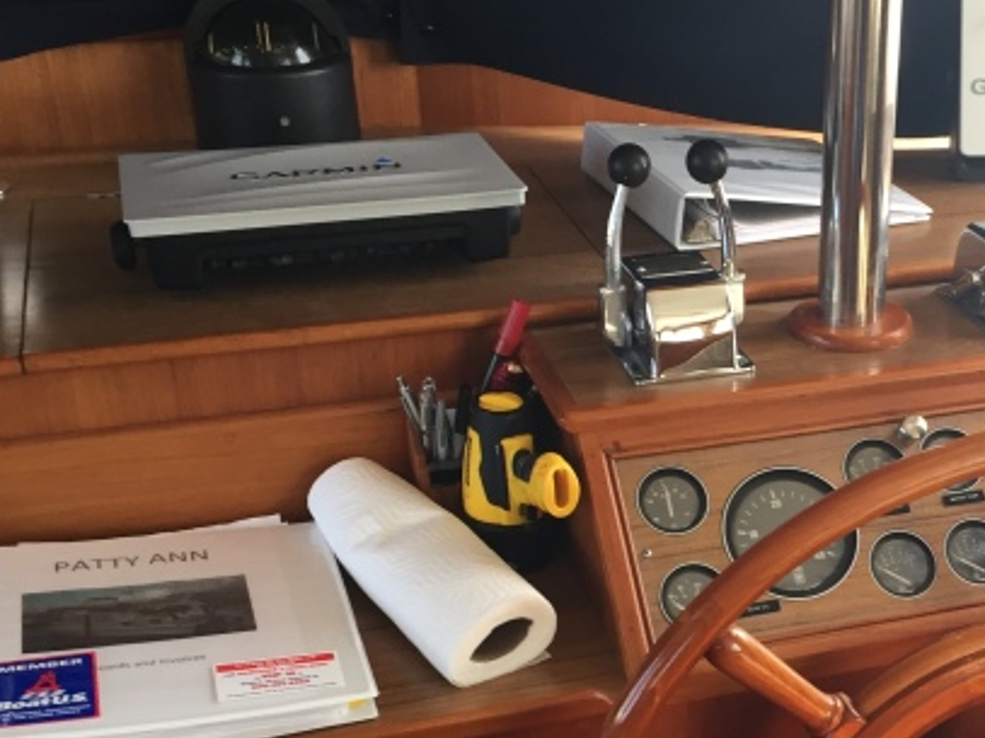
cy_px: 569
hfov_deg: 33.0
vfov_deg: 25.3
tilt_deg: -28.2
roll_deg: -0.7
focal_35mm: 57
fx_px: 1621
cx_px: 758
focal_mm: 4.15
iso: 40
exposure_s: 1/33
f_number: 2.2
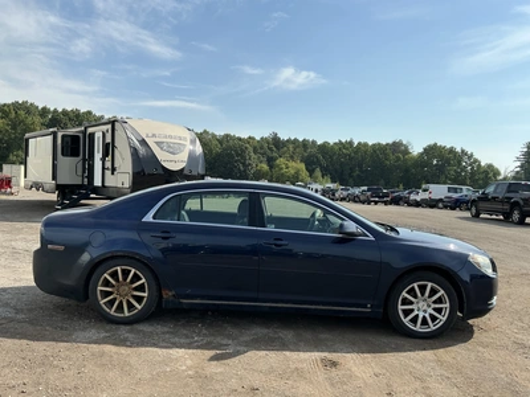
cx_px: 265
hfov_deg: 63.4
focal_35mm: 28
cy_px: 198
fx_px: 429
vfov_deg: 49.7
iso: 25
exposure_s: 1/1984
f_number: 1.8
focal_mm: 3
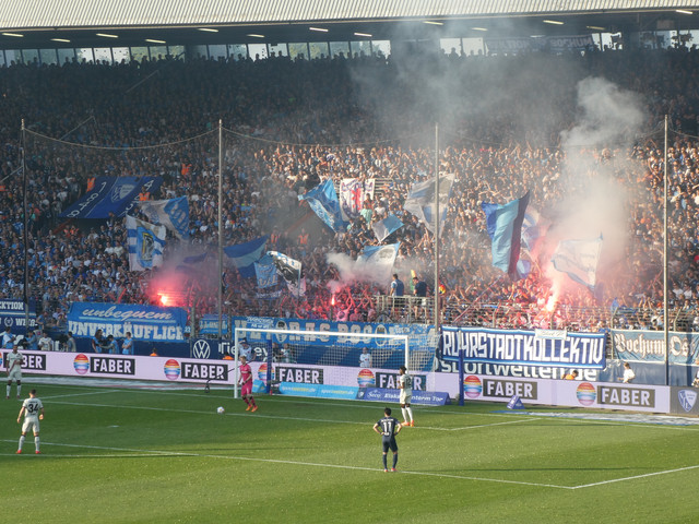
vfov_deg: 11.0
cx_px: 350
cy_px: 262
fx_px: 2726
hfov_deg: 14.6
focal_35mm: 135
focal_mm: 24.2
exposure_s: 1/125
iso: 80
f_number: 5.3
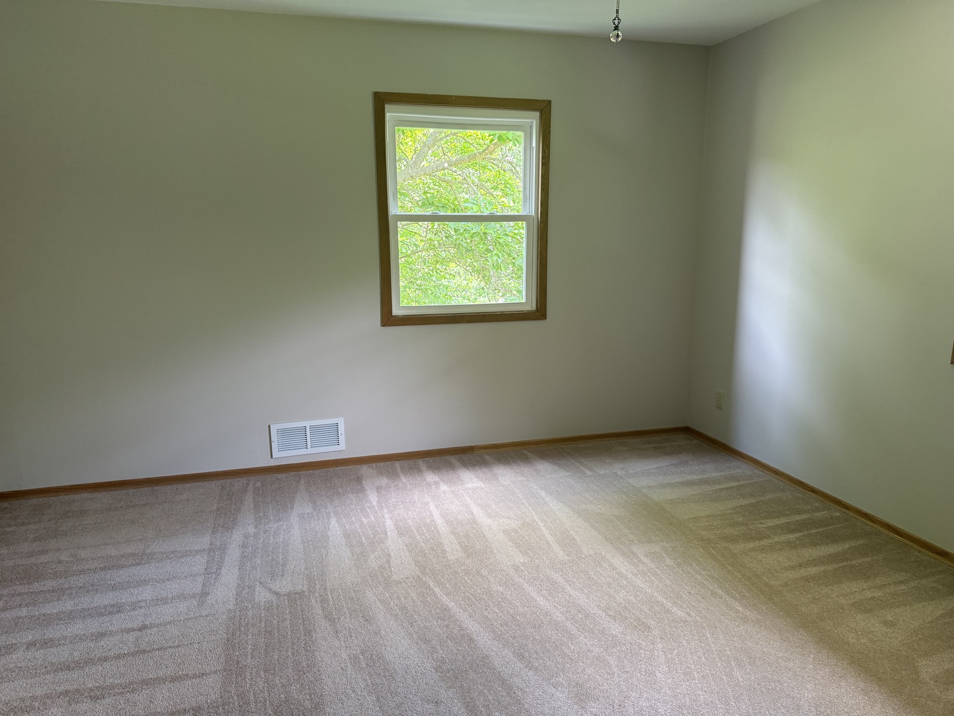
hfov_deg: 71.6
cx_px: 477
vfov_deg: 56.8
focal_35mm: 24
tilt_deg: -10.8
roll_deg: +0.5
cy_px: 358
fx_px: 661
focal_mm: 6.76
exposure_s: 1/82
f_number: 1.78
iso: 200
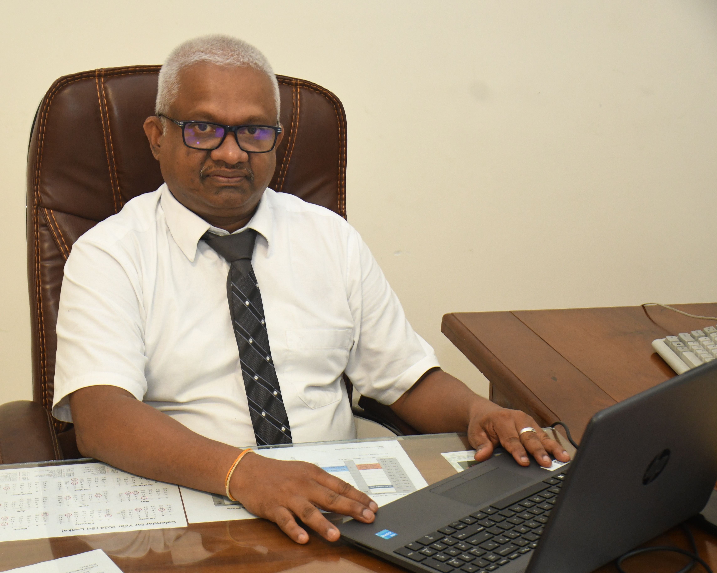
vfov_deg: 23.5
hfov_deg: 29.1
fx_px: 1379
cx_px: 295
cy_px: 283
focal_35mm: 65
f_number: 4.2
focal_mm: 38
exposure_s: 1/60
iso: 1250
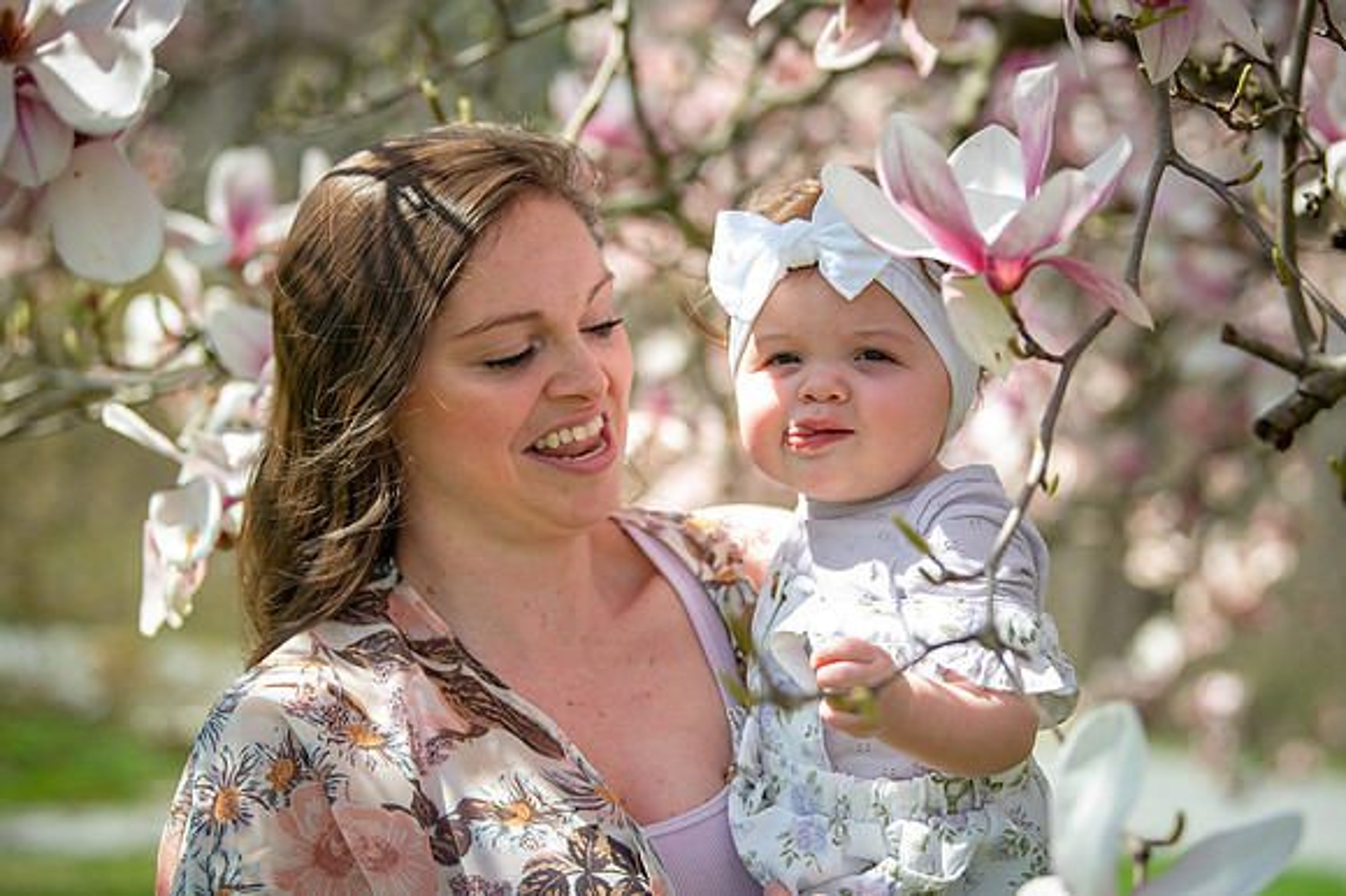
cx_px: 752
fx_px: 3237
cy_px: 460
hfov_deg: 23.5
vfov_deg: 15.8
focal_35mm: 87
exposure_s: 1/500
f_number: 2.8
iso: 50
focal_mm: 72
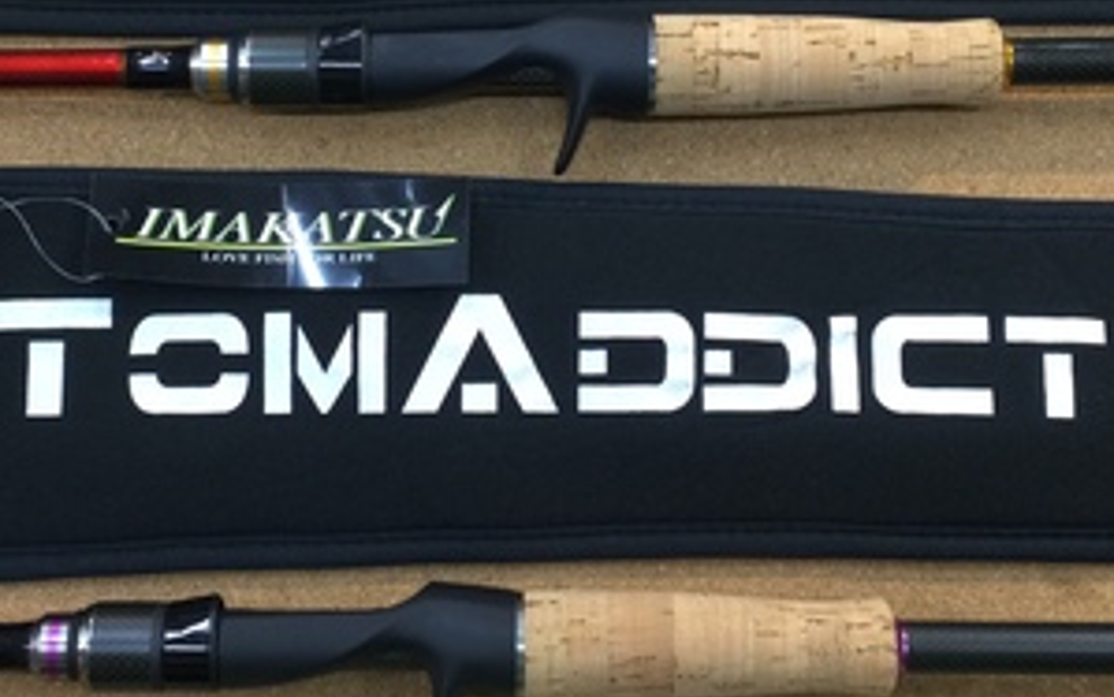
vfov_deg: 19.6
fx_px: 2004
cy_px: 194
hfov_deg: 31.0
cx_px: 492
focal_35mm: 66
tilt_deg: -79.2
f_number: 2.4
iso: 50
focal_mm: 3.3
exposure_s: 1/30
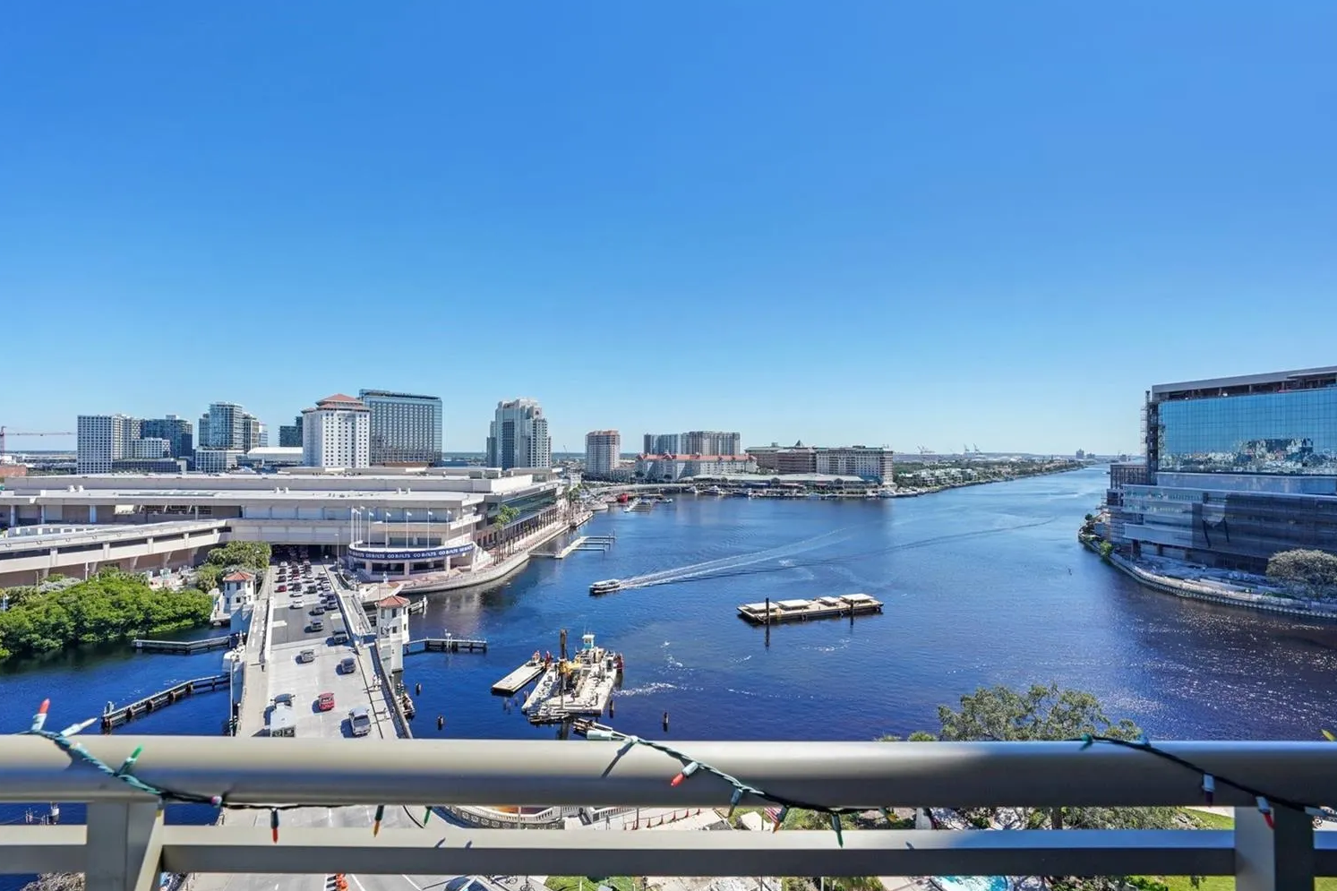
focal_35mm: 15
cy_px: 455
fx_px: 557
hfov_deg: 100.4
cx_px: 685
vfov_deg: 77.3
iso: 400
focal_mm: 14
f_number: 8
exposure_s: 1/500
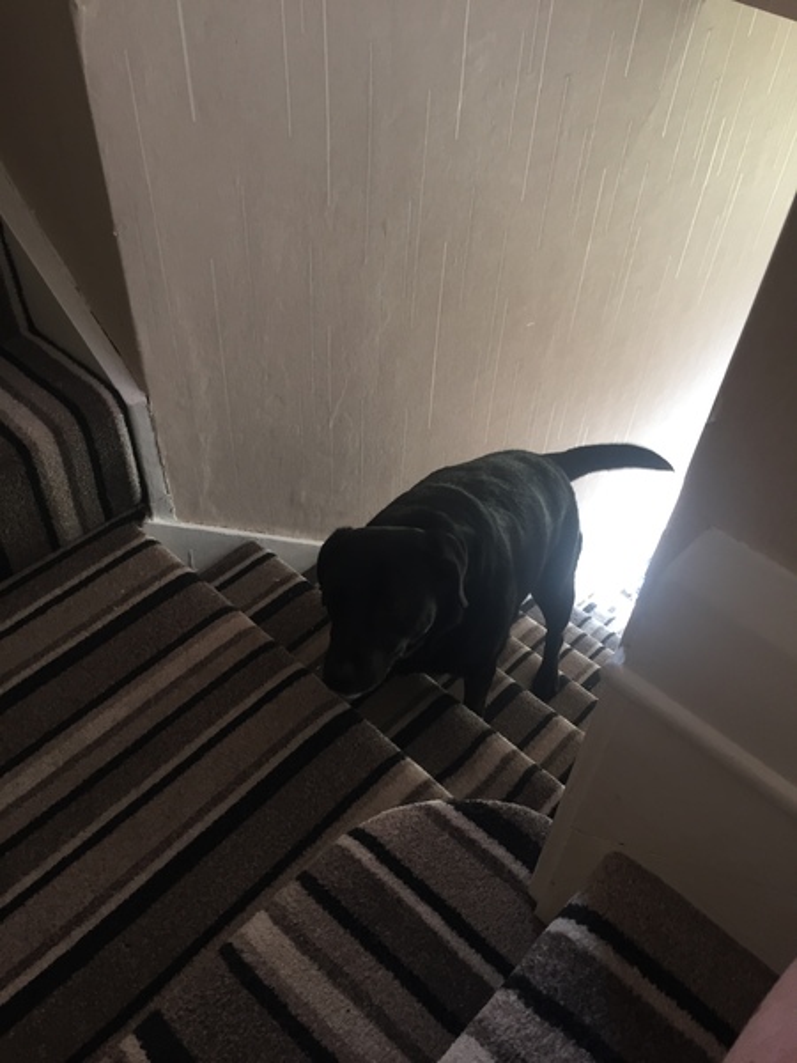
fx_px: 890
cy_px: 532
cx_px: 398
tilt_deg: -47.7
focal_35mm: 29
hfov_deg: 48.2
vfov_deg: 61.7
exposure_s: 1/33
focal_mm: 4.15
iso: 100
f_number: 2.2
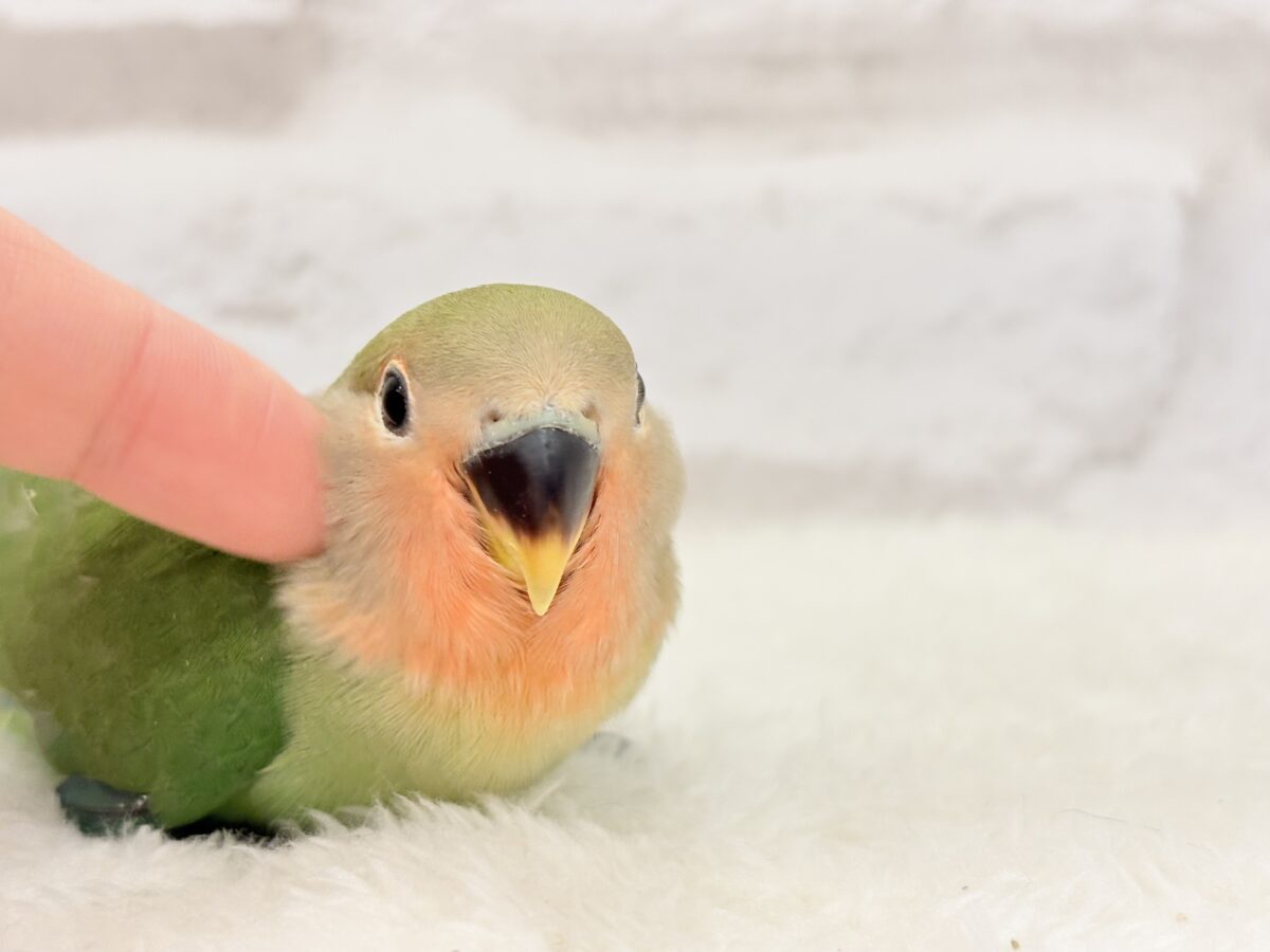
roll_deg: +0.0
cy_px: 476
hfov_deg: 36.8
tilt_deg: -6.3
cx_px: 635
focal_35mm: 52
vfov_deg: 28.0
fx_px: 1908
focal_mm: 5.96
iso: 80
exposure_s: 1/50
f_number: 1.6
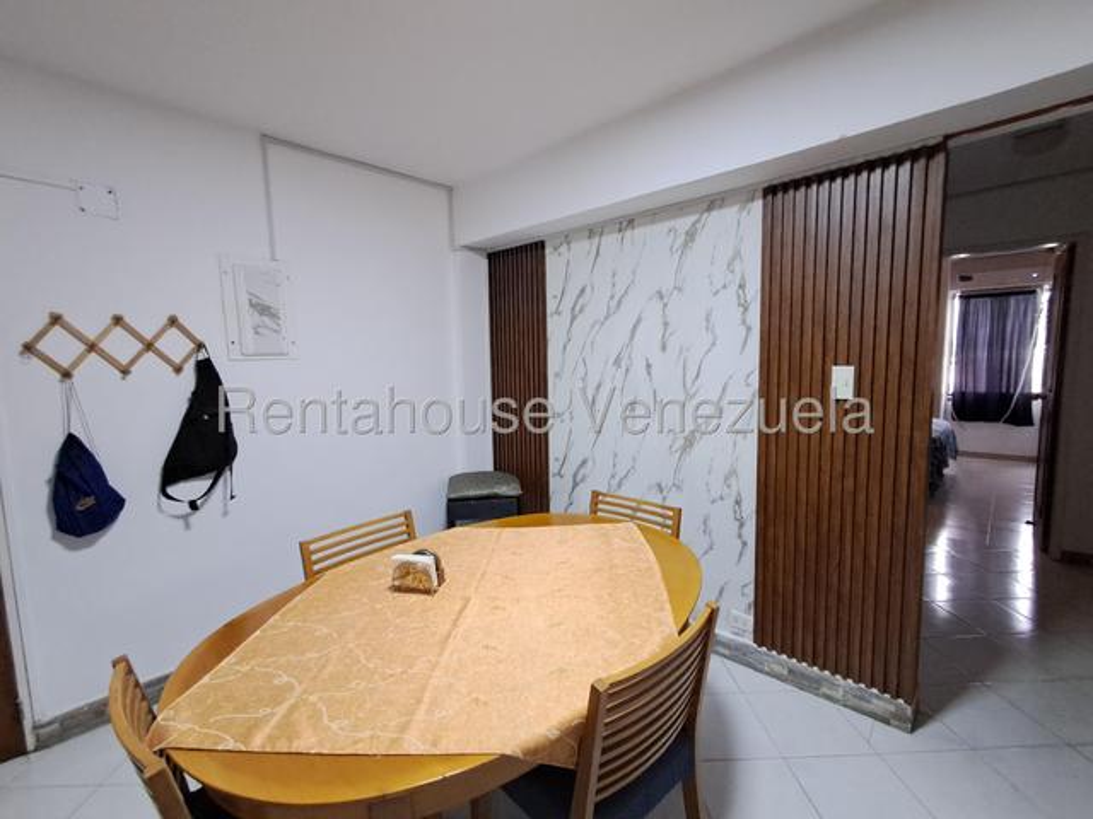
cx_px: 546
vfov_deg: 78.1
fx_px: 505
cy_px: 410
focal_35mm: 16
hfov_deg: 94.5
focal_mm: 1.64
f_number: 2.2
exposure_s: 1/24
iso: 320
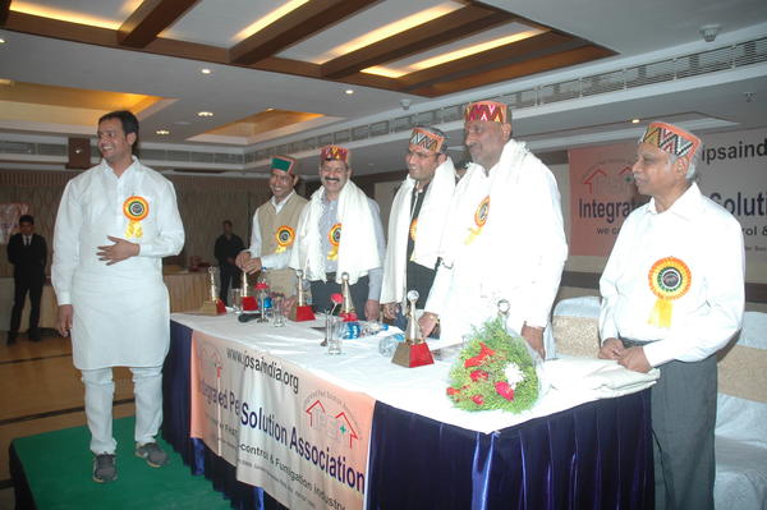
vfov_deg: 47.9
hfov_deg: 67.4
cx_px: 384
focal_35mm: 27
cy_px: 255
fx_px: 575
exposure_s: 1/60
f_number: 4.5
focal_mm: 18
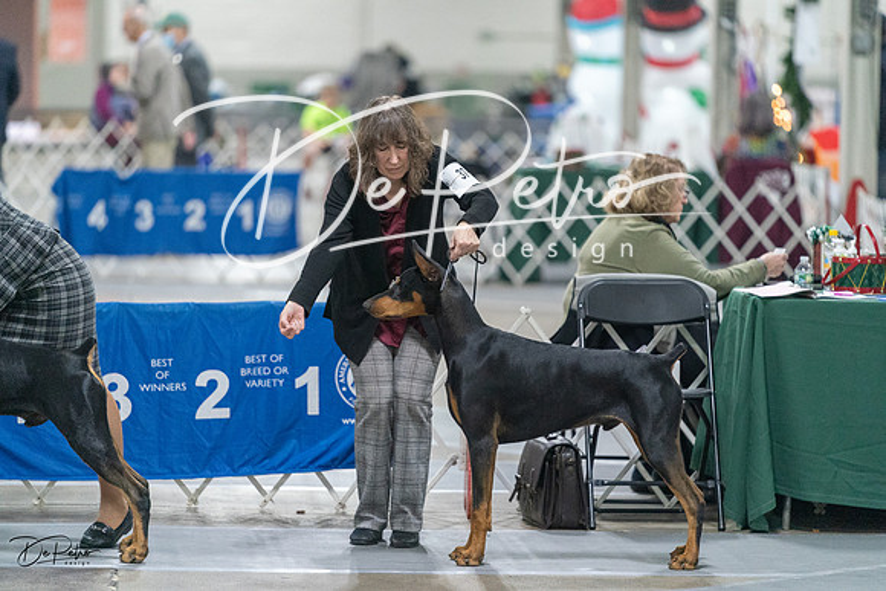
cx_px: 443
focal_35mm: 198
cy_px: 296
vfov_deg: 6.9
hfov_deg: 10.4
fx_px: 4874
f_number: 2.8
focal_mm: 198
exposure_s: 1/320
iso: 6400
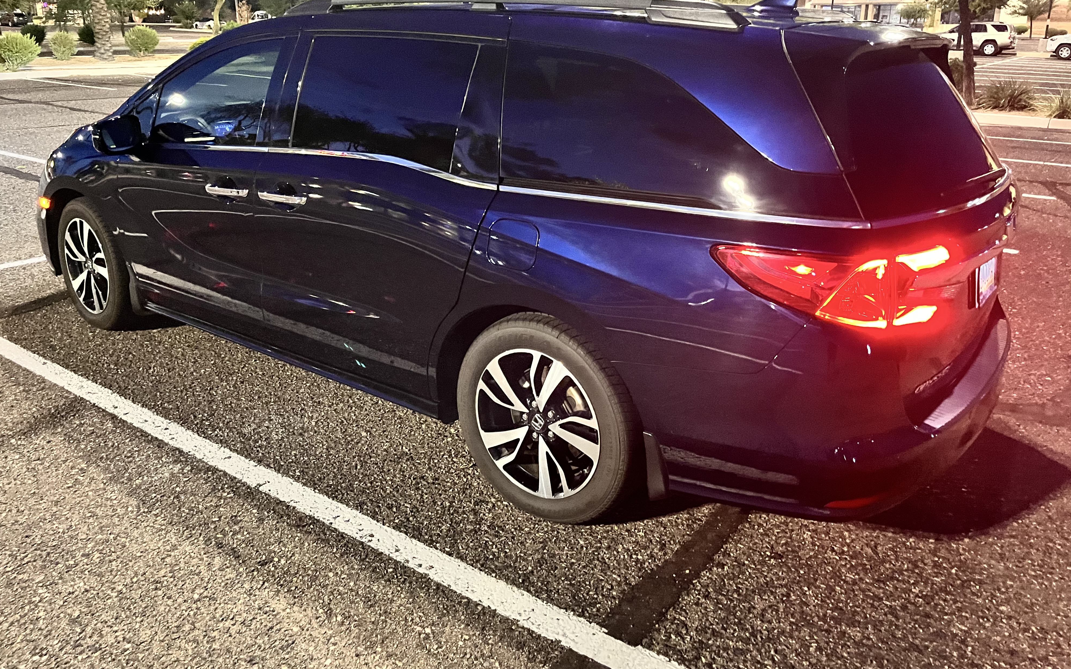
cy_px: 268
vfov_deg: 44.3
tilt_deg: -18.4
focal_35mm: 28
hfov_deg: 66.5
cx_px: 538
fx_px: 817
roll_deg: +0.6
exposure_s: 1/30
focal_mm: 5.1
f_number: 1.6
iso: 1000
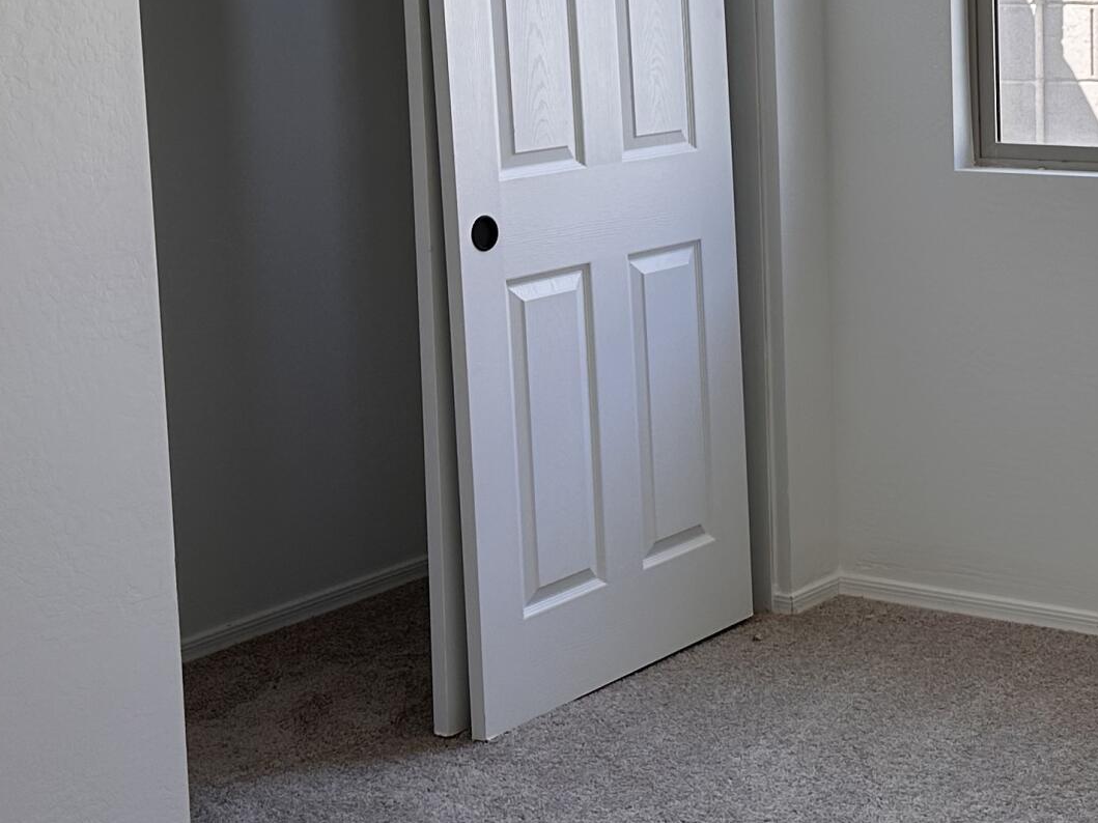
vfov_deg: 21.4
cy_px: 200
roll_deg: +0.9
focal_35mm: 68
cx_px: 1000
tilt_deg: -6.2
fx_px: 2157
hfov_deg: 27.5
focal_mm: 6.86
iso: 100
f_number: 1.78
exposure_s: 1/161
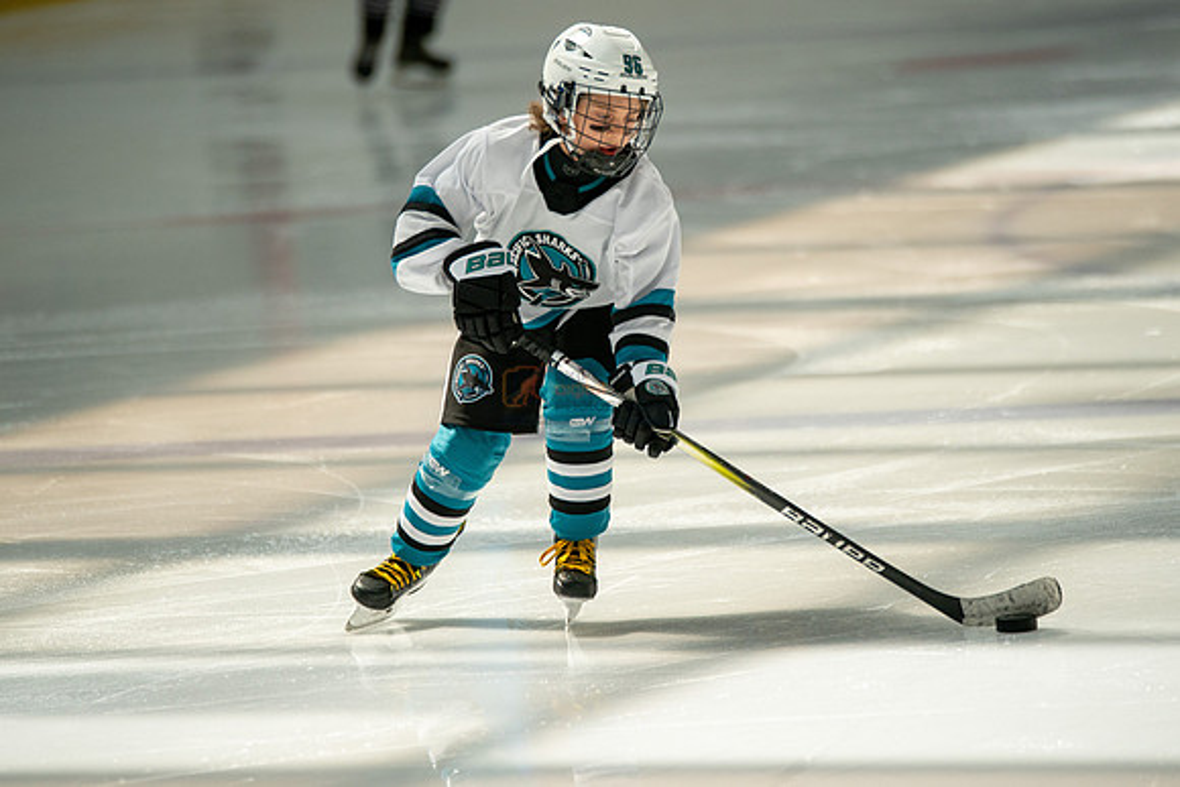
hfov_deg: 6.1
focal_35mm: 338
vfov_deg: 4.1
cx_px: 590
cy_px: 302
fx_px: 11081
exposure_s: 1/6400
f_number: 2.8
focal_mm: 274
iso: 1600
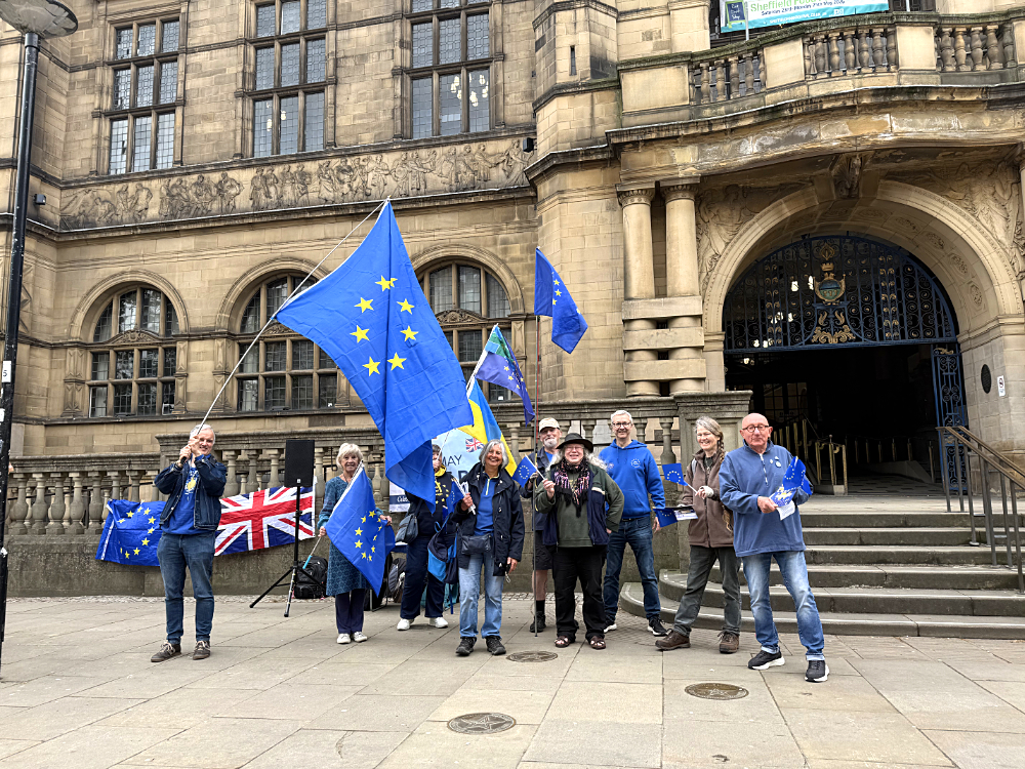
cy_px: 384
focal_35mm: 24
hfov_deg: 71.6
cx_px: 512
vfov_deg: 56.8
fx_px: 711
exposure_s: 1/348
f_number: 1.8
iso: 80
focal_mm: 6.8
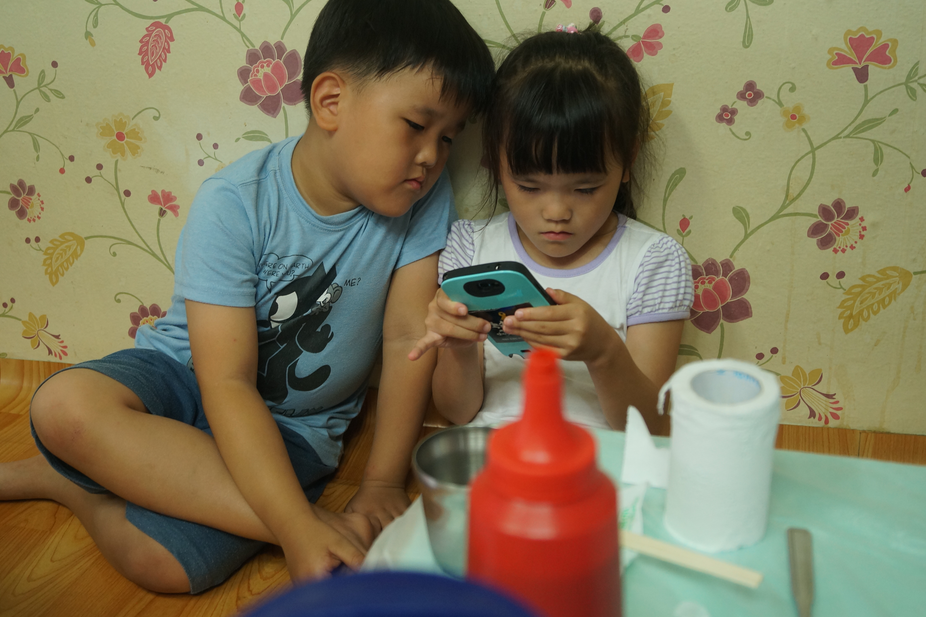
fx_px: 1029
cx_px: 433
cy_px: 283
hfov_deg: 48.4
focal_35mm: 40
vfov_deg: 33.4
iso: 500
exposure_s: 1/60
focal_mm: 24
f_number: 4
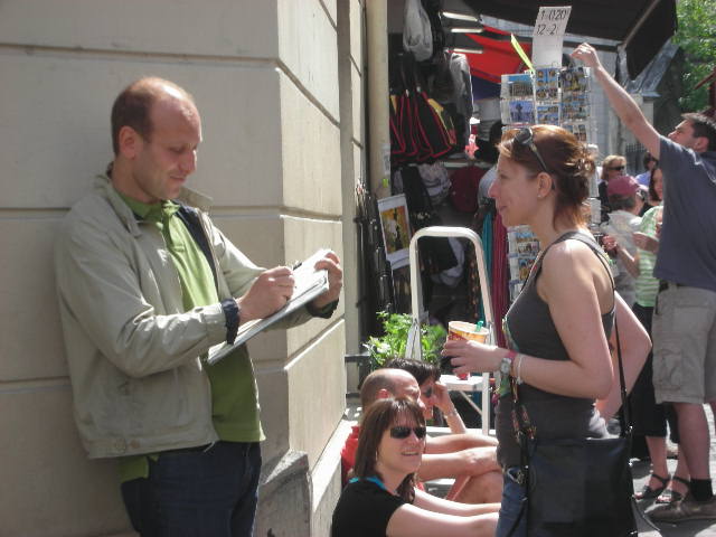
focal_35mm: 105
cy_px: 268
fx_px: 2172
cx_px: 358
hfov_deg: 18.7
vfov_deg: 14.1
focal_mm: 17.4
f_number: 5.4
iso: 50
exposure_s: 1/104
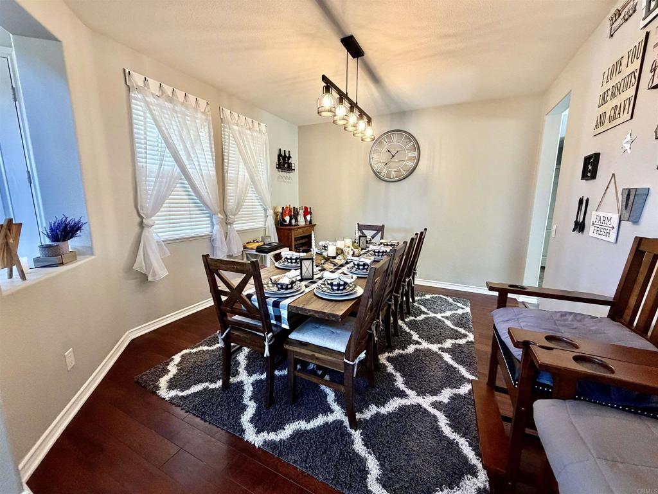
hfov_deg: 102.1
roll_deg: +0.2
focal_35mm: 14
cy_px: 247
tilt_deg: -10.2
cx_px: 329
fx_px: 266
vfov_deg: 85.7
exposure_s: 1/60
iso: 320
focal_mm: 2.22
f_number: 2.2
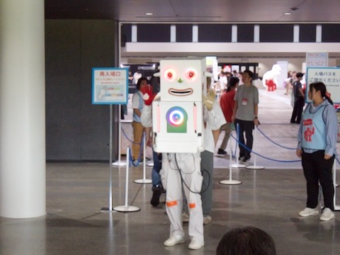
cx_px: 170
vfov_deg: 19.1
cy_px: 128
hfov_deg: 25.3
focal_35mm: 77
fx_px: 756
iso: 1600
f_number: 4.1
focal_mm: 13.65
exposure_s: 1/160
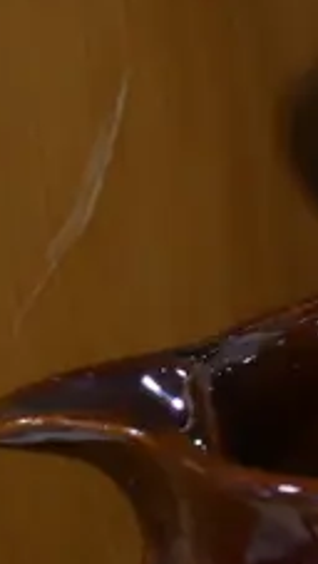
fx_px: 2648
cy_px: 365
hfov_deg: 6.3
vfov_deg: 12.1
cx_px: 994
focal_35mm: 177
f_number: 4
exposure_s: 1/60
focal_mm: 18
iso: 500
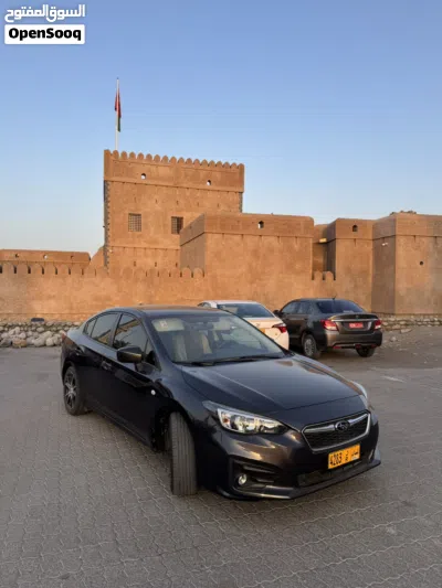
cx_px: 221
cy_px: 294
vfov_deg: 71.6
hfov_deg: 56.8
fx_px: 408
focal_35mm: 24
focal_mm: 6.76
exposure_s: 1/864
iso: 80
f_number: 1.78
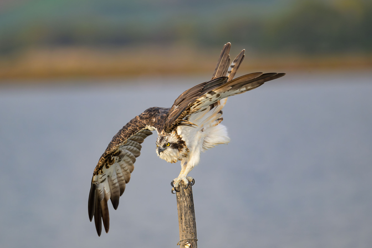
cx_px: 186
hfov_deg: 2.3
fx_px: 9320
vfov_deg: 1.5
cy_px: 124
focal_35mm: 902
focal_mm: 600
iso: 720
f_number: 6.3
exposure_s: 1/640
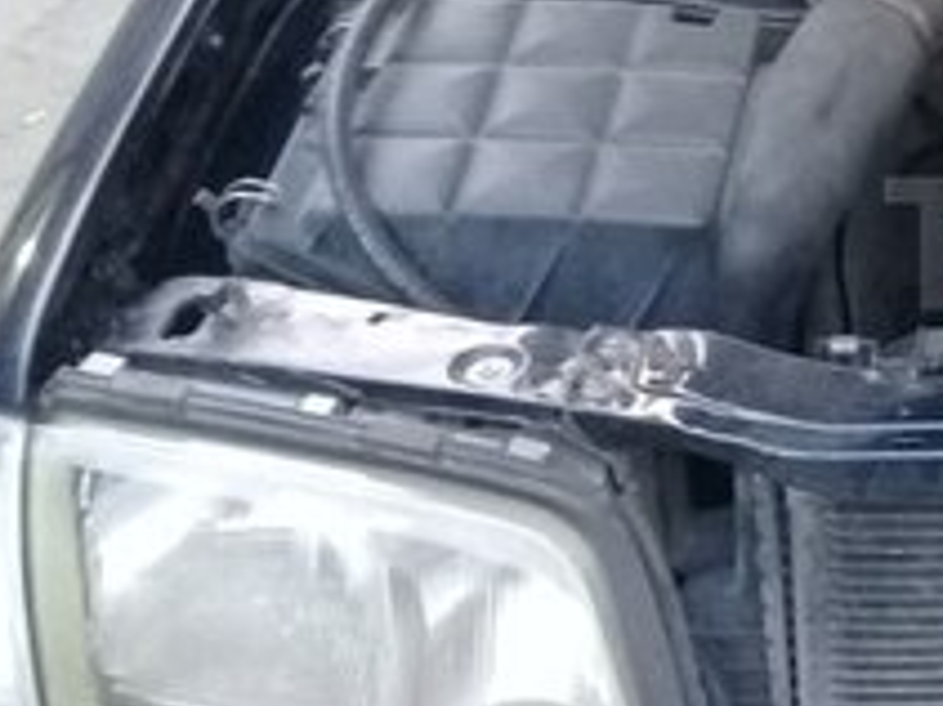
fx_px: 2641
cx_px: 1341
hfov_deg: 18.4
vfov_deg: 15.2
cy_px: 244
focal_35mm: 97
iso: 200
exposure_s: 1/17
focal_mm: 3.3
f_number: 2.2
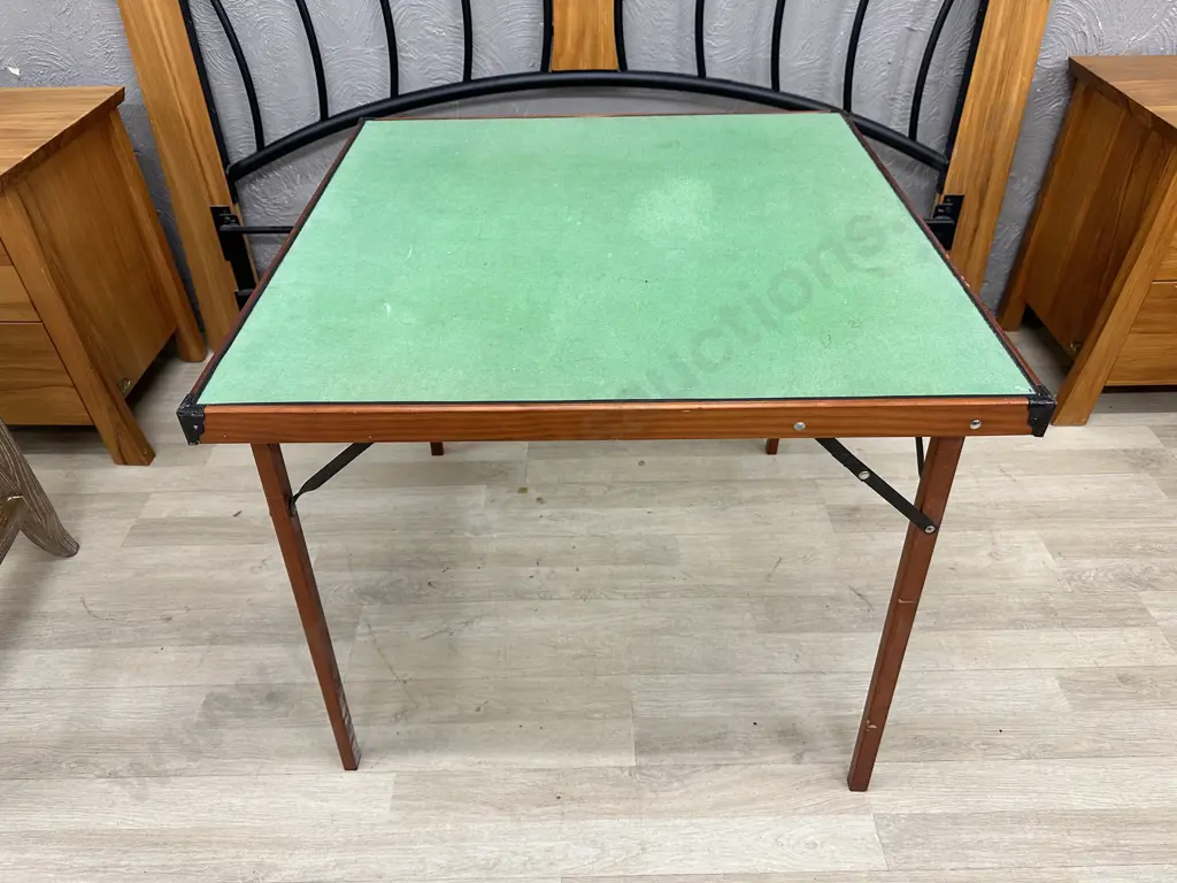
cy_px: 442
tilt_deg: -39.2
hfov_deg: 71.6
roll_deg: +1.6
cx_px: 588
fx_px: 816
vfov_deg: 56.8
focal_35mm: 24
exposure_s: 1/100
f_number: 1.78
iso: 200
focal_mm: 6.86
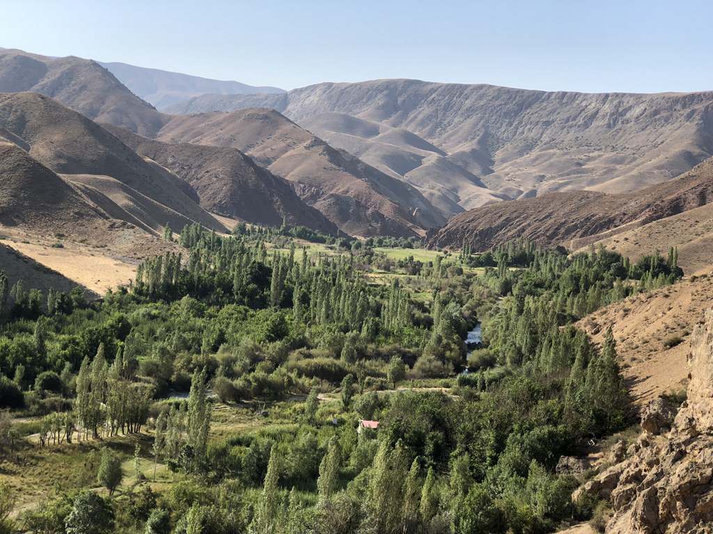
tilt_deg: -4.9
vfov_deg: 25.7
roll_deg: -4.2
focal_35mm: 57
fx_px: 1174
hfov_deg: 33.8
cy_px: 267
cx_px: 356
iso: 20
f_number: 2.8
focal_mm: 6.6
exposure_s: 1/615
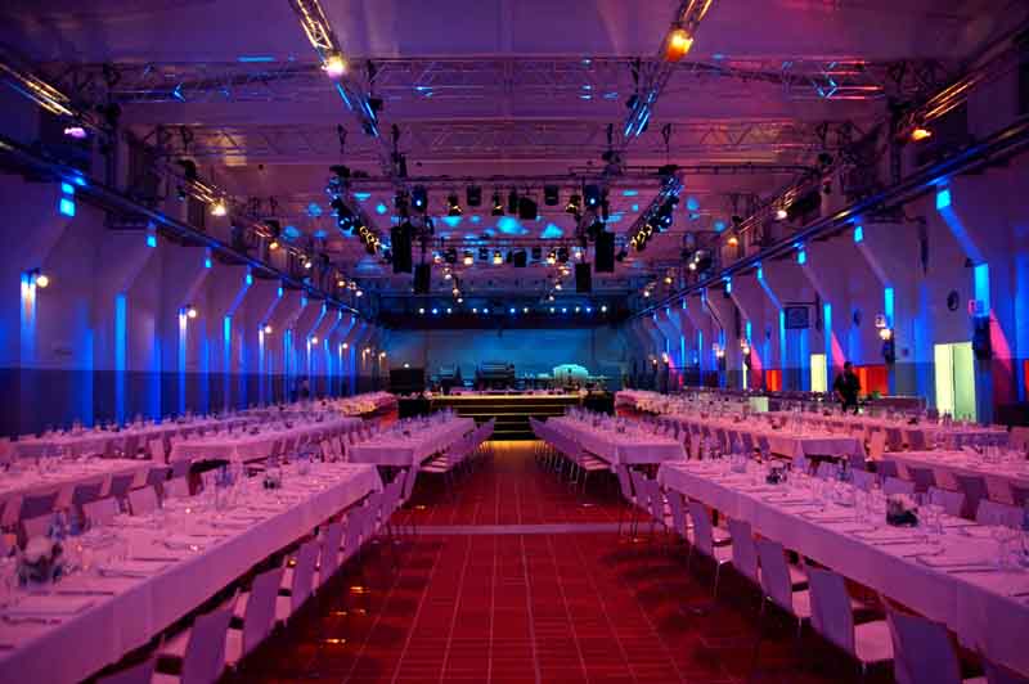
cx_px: 514
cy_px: 342
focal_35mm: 26
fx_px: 728
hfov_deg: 70.5
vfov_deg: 50.3
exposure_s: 1/60
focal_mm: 17
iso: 640
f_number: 2.8
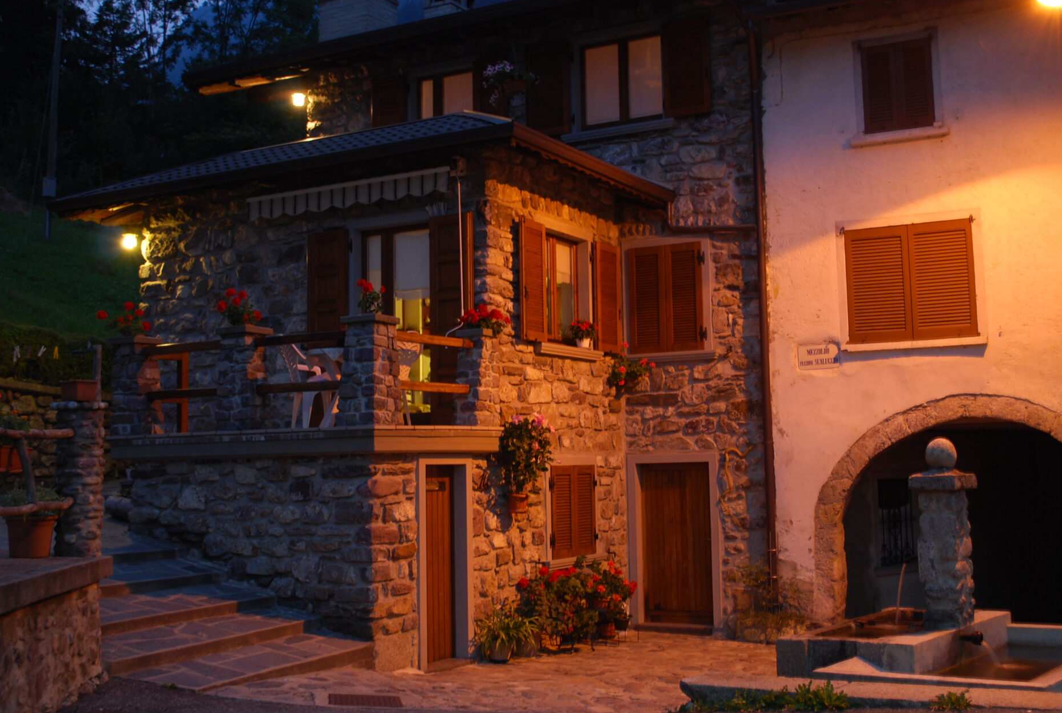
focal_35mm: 43
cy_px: 326
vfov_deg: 31.3
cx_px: 580
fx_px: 1271
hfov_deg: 45.3
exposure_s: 1
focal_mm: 26
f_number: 5.6
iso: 200
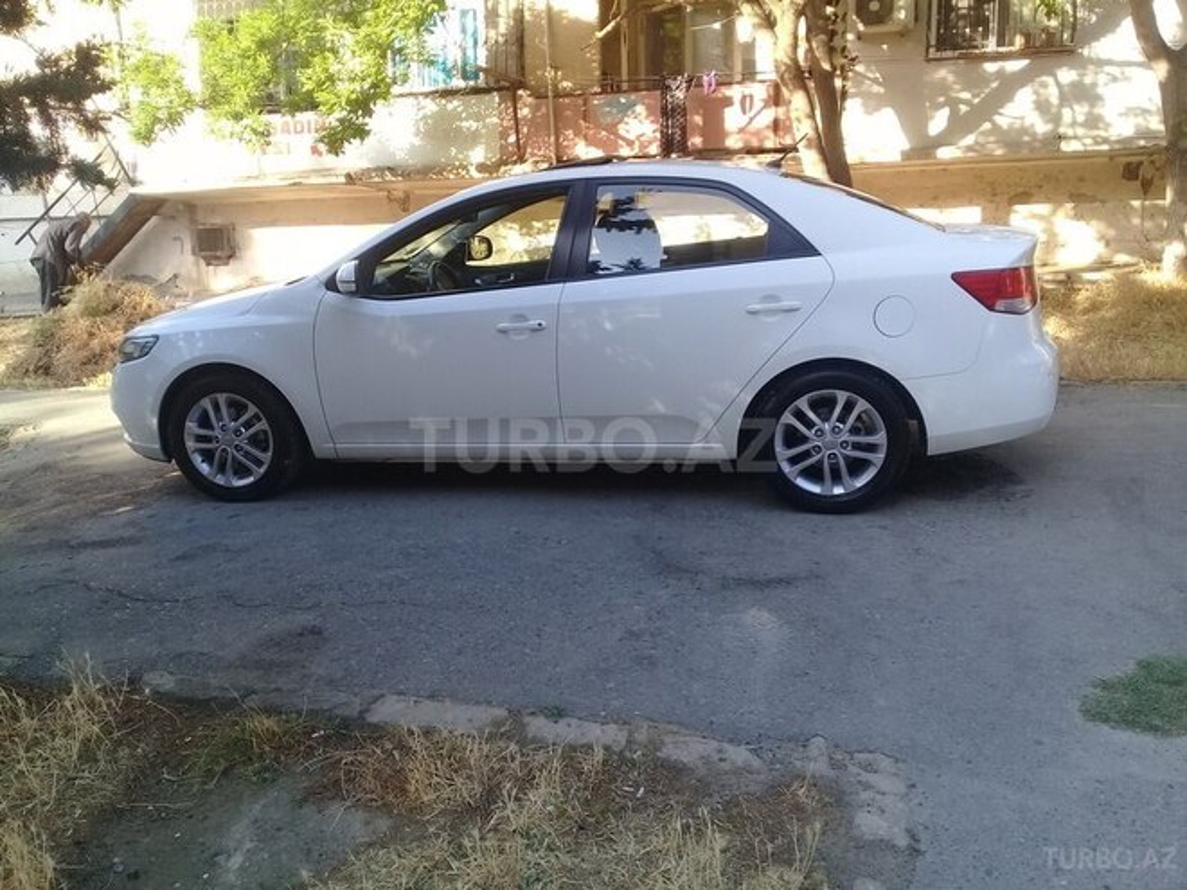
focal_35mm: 31
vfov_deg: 45.4
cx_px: 594
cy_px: 445
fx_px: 1063
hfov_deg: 58.4
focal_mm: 3.3
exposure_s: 1/140
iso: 50
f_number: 2.2
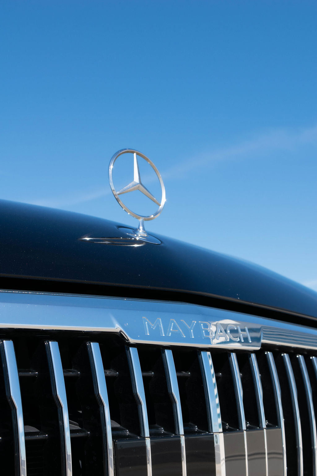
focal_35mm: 52
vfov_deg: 37.9
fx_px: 693
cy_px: 238
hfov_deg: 25.8
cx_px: 158
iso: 200
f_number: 10
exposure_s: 1/400
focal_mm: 35
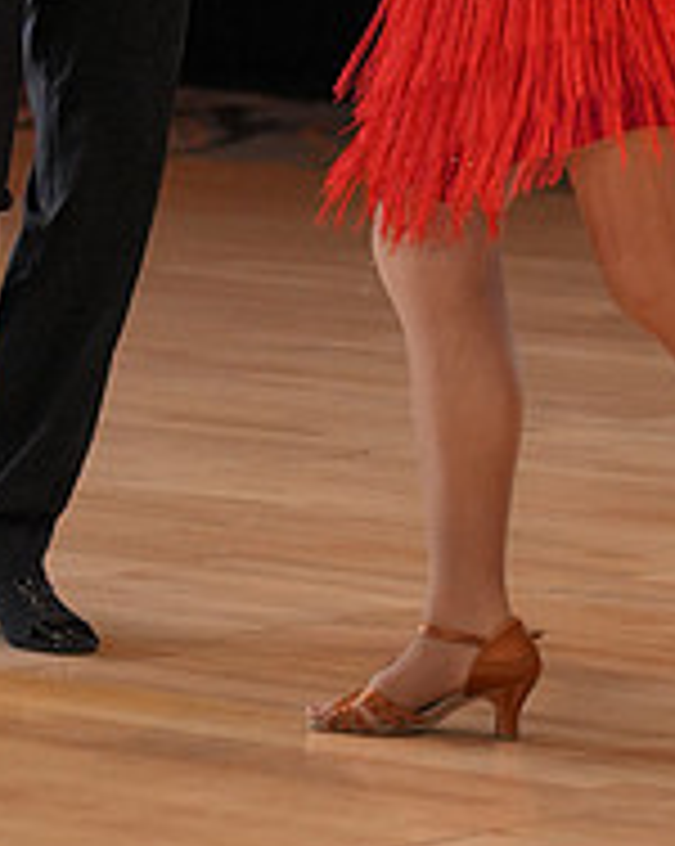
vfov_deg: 6.8
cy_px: -270
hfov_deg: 5.4
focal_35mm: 284
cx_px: 232
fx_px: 7104
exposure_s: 1/500
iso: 2500
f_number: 3.5
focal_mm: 98
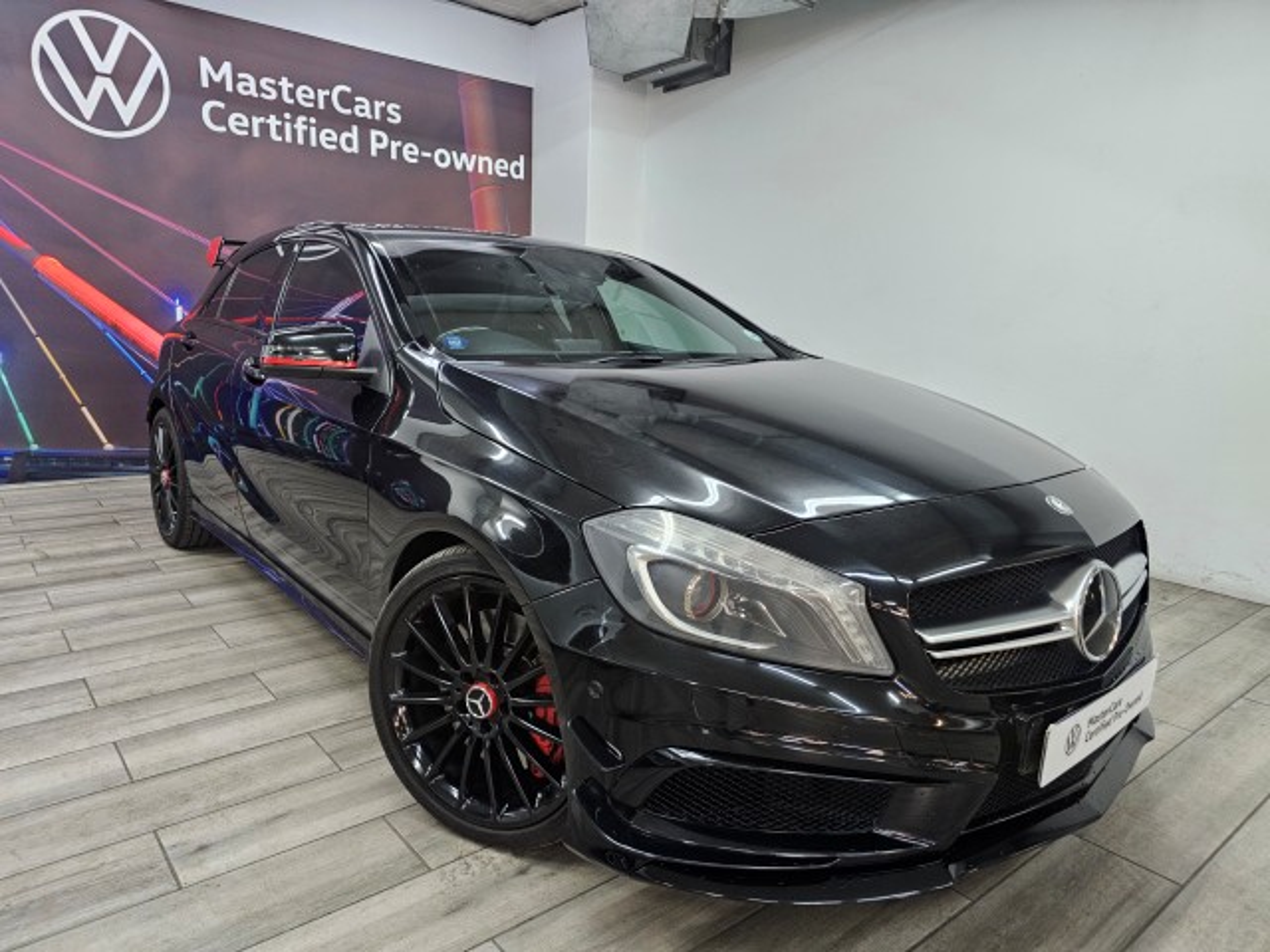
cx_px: 635
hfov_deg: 73.9
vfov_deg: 58.9
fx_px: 844
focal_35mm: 23
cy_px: 476
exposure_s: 1/100
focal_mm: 6.3
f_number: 1.7
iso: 500
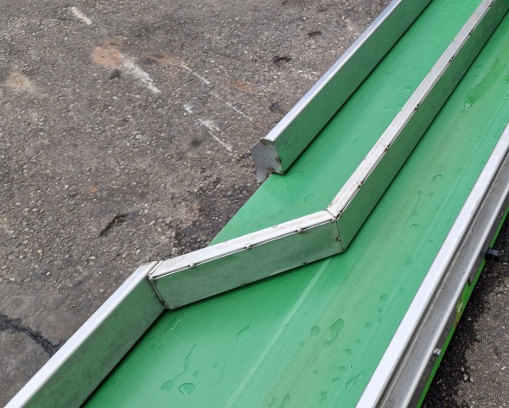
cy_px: 163
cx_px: 427
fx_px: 588
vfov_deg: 38.1
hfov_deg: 43.9
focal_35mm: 39
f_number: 1.8
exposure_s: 1/774
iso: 50
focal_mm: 5.4
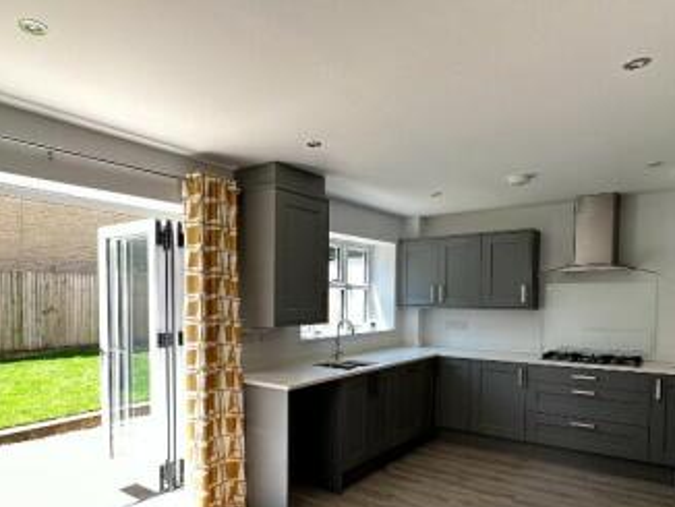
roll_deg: -0.3
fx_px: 488
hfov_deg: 69.0
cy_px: 316
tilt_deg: -3.3
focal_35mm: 25
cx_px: 287
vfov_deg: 54.3
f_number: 2.2
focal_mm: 2.22
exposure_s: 1/99
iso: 64
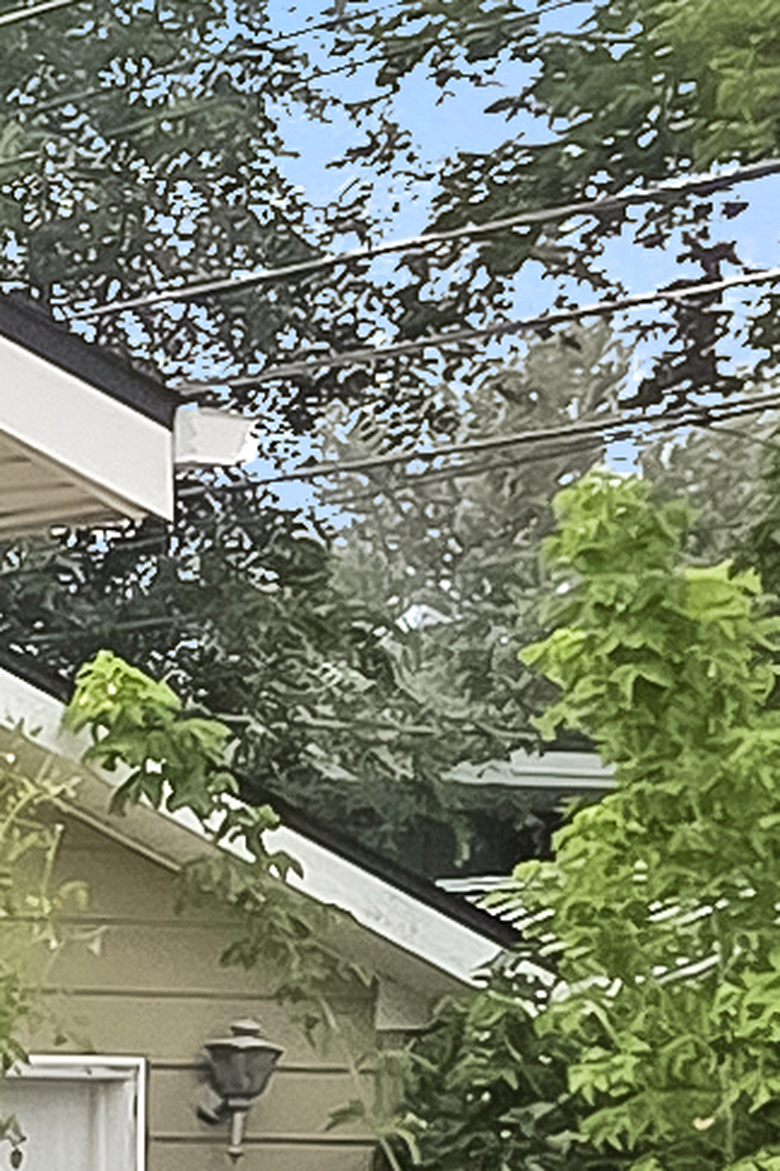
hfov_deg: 6.1
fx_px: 6402
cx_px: -2046
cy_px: 1123
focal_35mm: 197
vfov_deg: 10.4
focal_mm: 5.4
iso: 80
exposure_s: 1/3474
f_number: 1.8
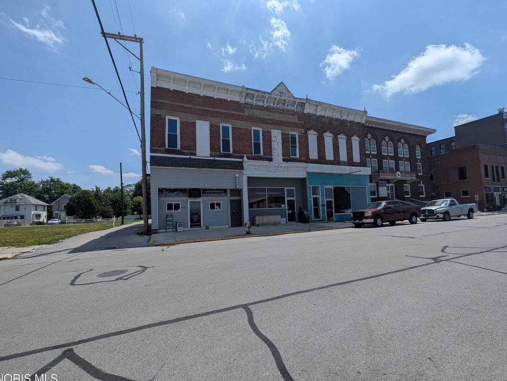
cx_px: 267
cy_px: 192
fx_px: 205
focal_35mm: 14
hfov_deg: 101.9
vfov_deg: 85.8
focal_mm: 1.95
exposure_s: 1/3788
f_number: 2.2
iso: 45
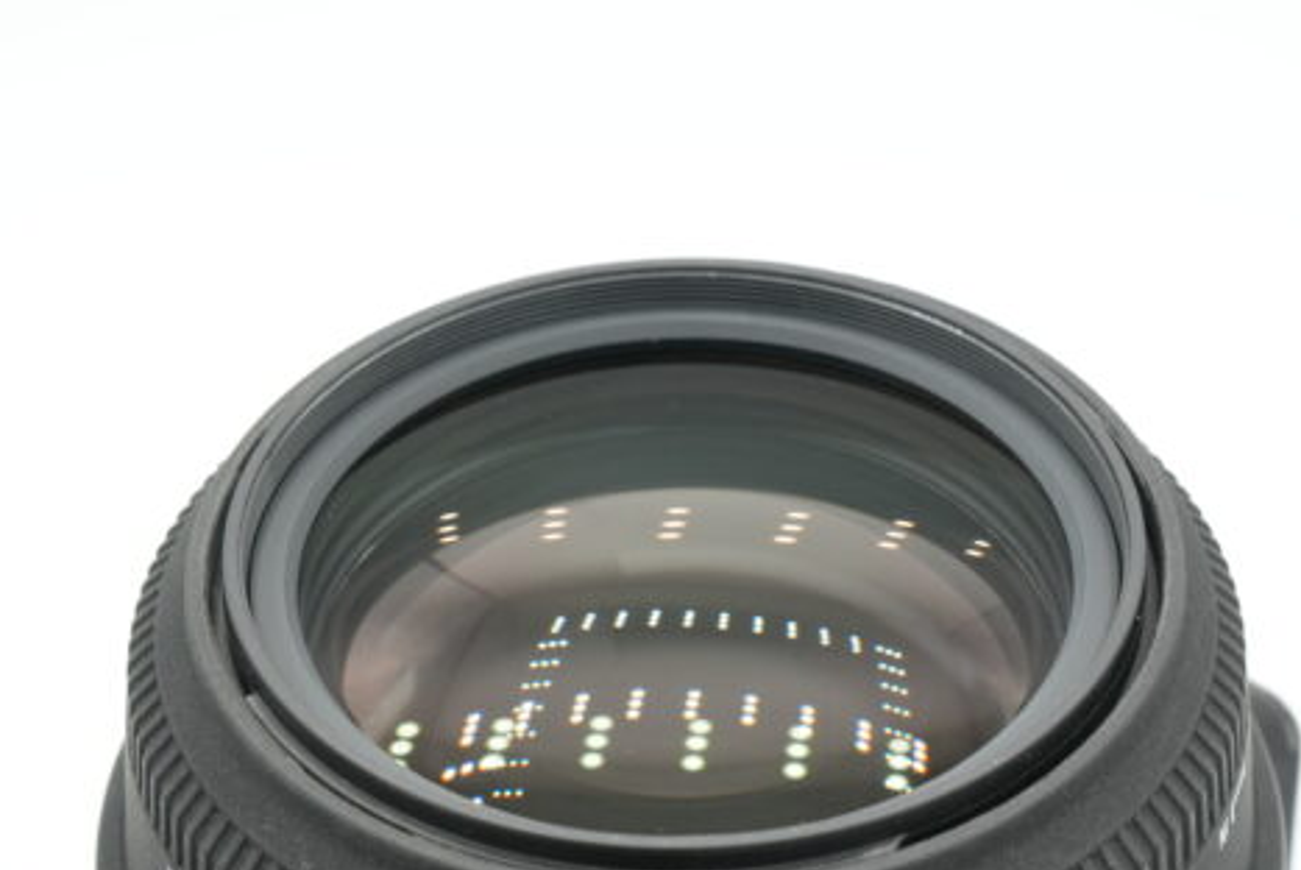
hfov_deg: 18.0
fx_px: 4109
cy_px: 527
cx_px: 696
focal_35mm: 114
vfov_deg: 12.1
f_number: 11
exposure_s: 1/100
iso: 640
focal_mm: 59
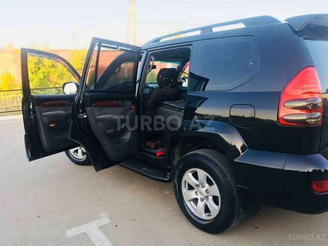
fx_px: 275
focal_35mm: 29
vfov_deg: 48.2
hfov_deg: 61.7
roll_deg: +2.5
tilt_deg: -9.6
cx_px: 164
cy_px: 123
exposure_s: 1/100
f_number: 2.2
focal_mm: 4.15
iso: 25
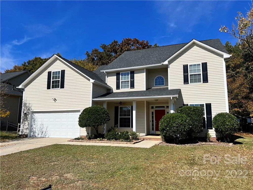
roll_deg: +0.3
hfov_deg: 67.3
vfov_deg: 53.1
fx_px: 190
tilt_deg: +8.9
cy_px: 95
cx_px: 126
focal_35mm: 26
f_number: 1.5
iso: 50
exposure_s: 1/7463
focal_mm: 5.7
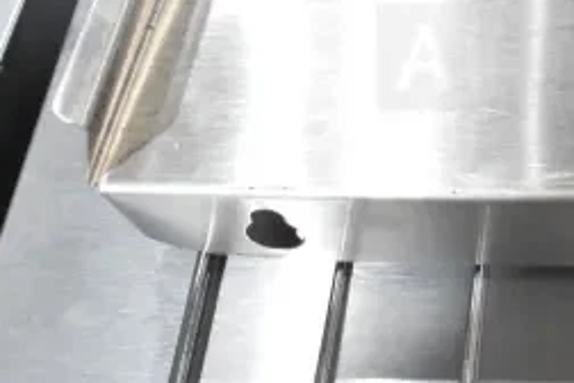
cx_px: 631
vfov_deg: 16.4
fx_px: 1275
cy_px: -70
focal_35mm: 80
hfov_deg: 23.8
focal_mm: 22
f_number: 7.1
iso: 6400
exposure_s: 1/200
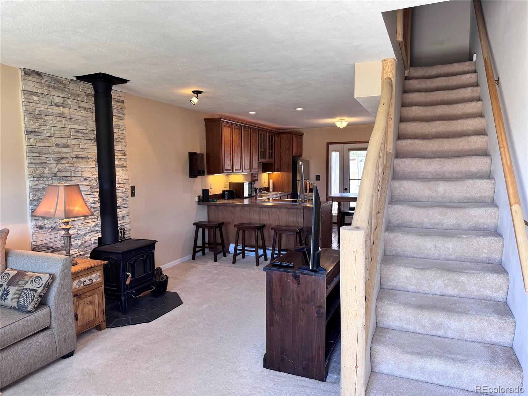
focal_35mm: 24
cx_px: 264
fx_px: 366
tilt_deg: -4.9
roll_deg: +0.2
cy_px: 198
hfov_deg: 71.6
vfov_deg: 56.8
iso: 125
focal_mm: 6.76
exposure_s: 1/120
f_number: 1.78
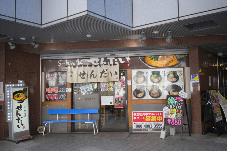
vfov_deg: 38.4
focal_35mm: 34
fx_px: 218
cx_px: 114
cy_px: 76
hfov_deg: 55.1
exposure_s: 1/60
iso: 100
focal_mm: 23
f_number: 4.2
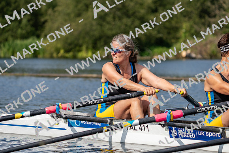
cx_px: 114
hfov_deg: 9.5
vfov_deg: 6.4
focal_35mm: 216
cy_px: 76
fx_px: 1374
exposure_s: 1/1600
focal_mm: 216
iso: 160
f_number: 5.6
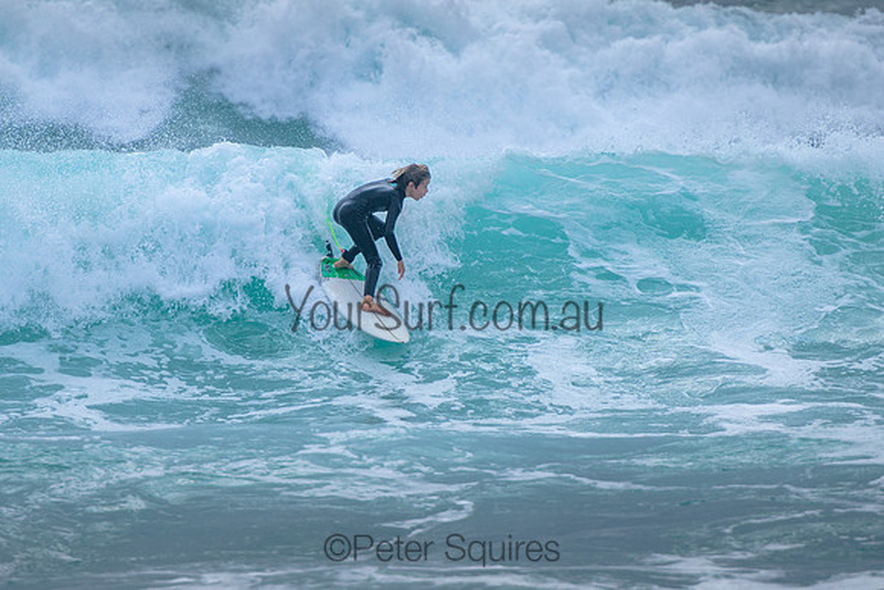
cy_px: 233
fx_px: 13512
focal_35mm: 550
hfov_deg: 3.7
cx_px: 383
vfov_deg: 2.5
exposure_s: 1/2000
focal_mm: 400
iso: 220
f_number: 5.6
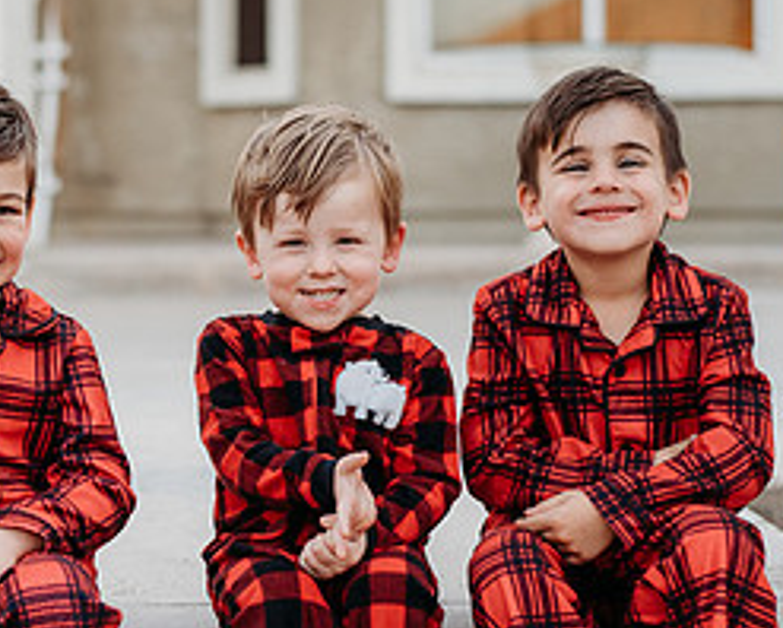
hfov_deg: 17.4
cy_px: 360
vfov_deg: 14.0
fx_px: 2551
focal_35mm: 110
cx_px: 225
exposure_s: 1/1000
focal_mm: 50
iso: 640
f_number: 2.2
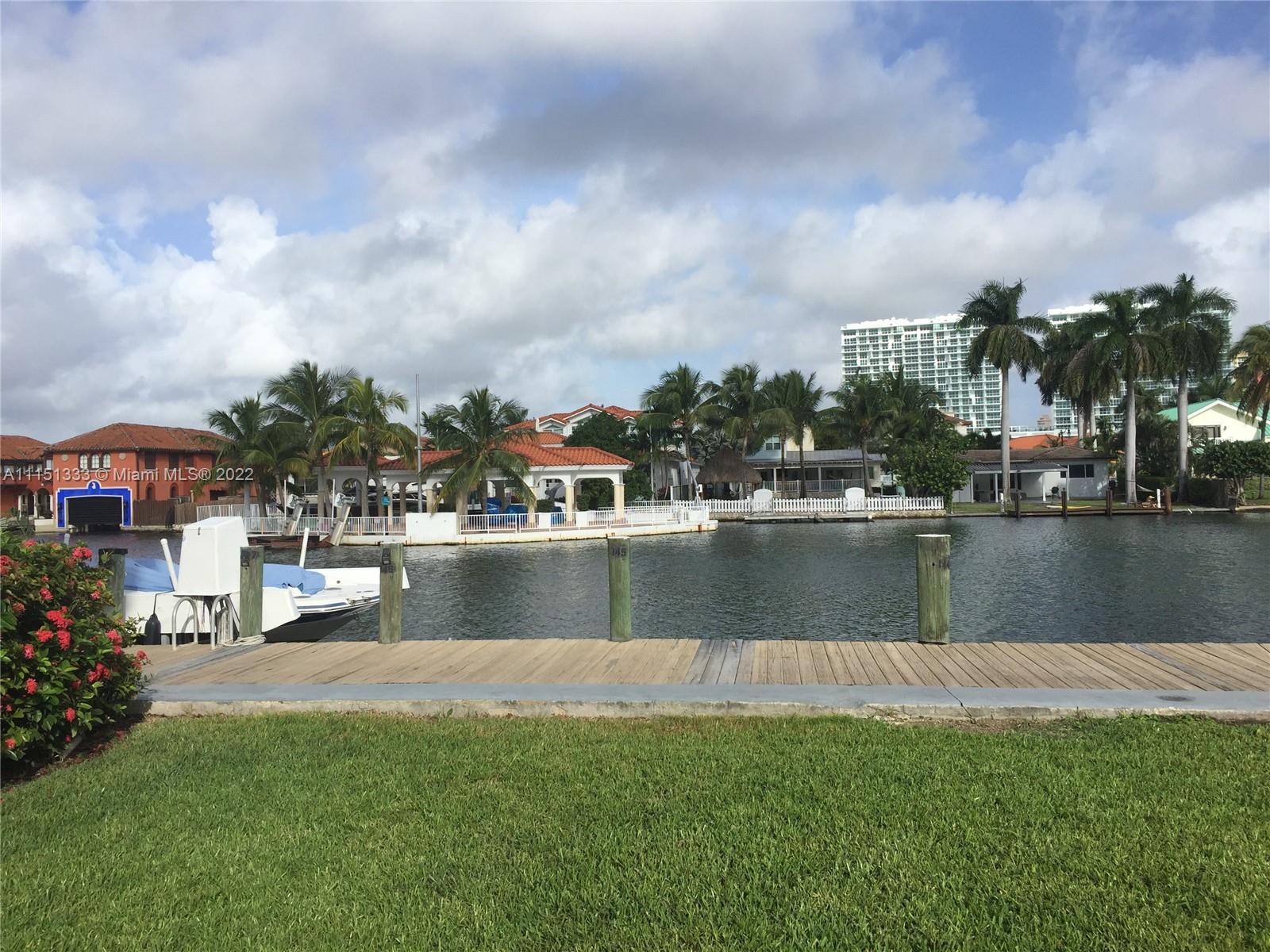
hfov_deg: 61.7
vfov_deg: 48.2
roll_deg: +1.3
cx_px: 635
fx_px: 1064
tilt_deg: +2.7
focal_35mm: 29
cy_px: 476
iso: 32
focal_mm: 4.15
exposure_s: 1/2475
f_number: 2.2
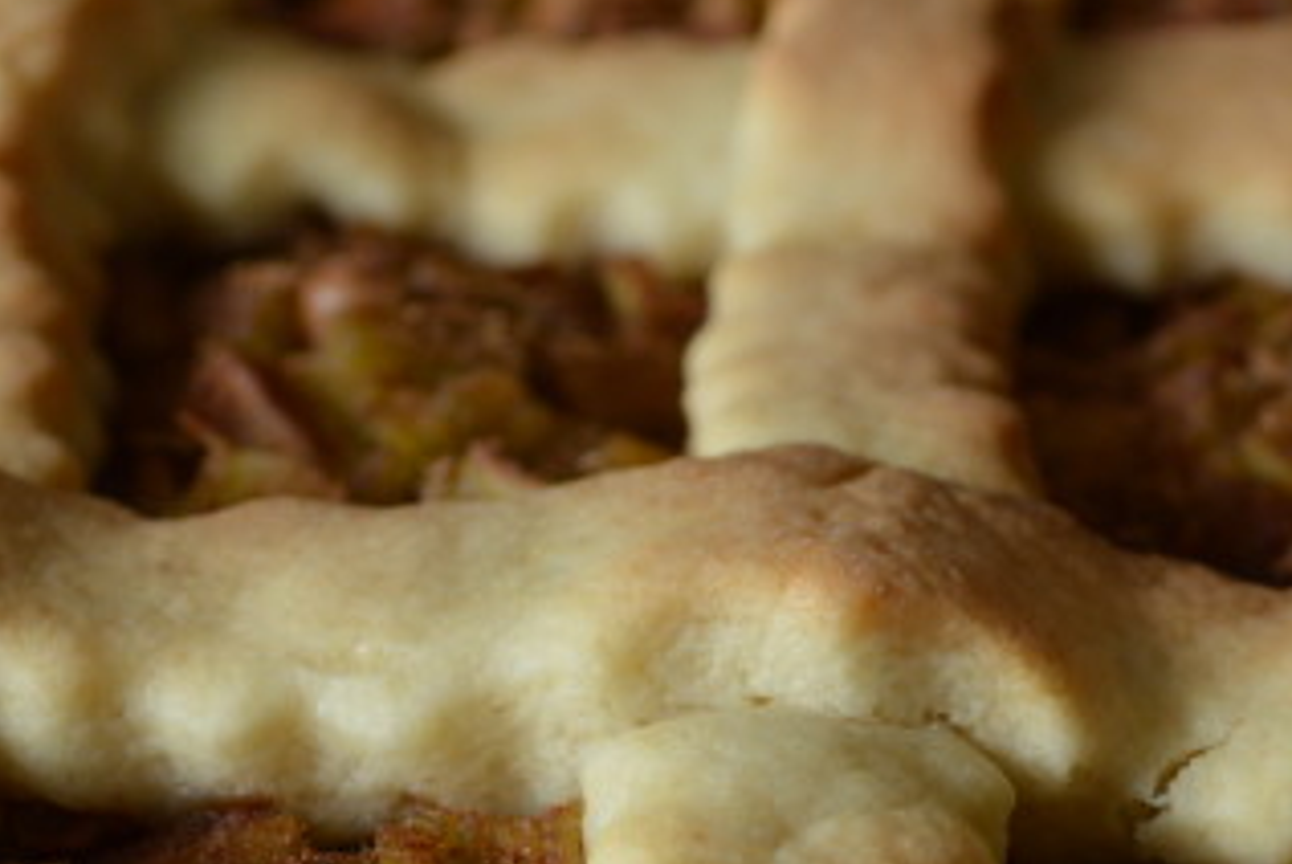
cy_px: 766
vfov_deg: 11.8
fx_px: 4167
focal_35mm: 116
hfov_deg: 17.6
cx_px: 905
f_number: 4.5
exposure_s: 1/40
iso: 100
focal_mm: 24
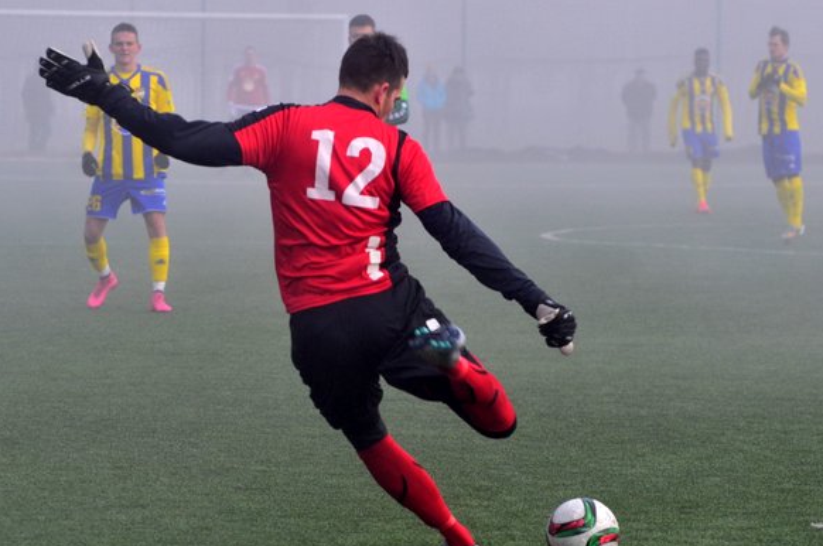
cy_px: 249
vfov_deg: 5.3
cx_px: 403
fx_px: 5881
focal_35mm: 258
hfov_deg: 8.0
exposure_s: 1/640
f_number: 5.6
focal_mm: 125
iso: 250
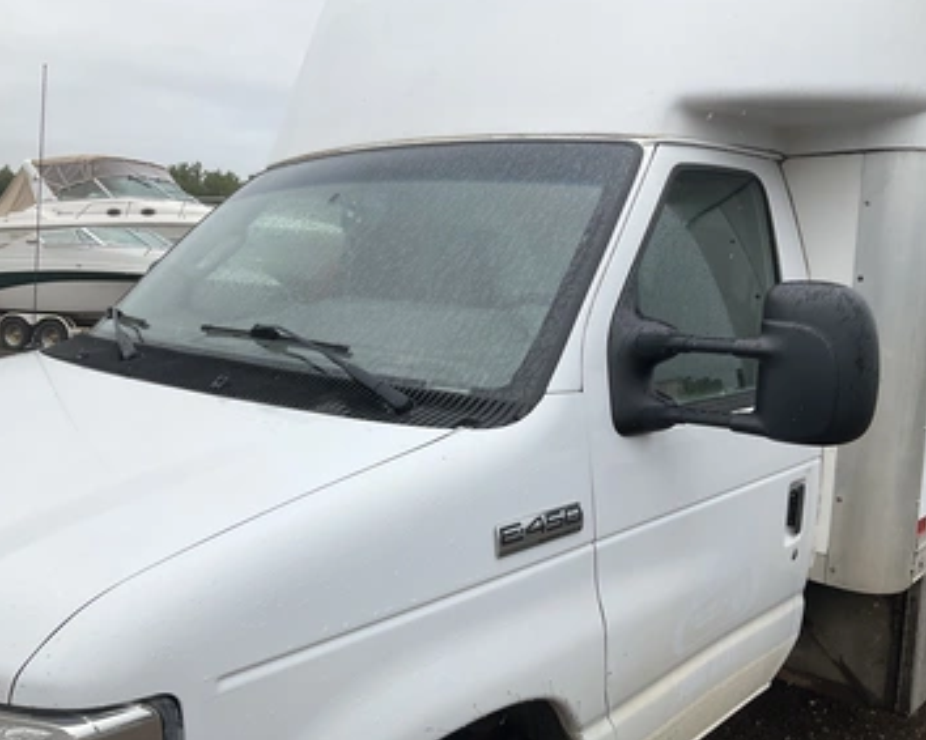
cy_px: 384
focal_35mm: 32
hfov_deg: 55.7
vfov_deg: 45.8
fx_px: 877
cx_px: 455
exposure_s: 1/1675
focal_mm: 3
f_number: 1.8
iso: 25
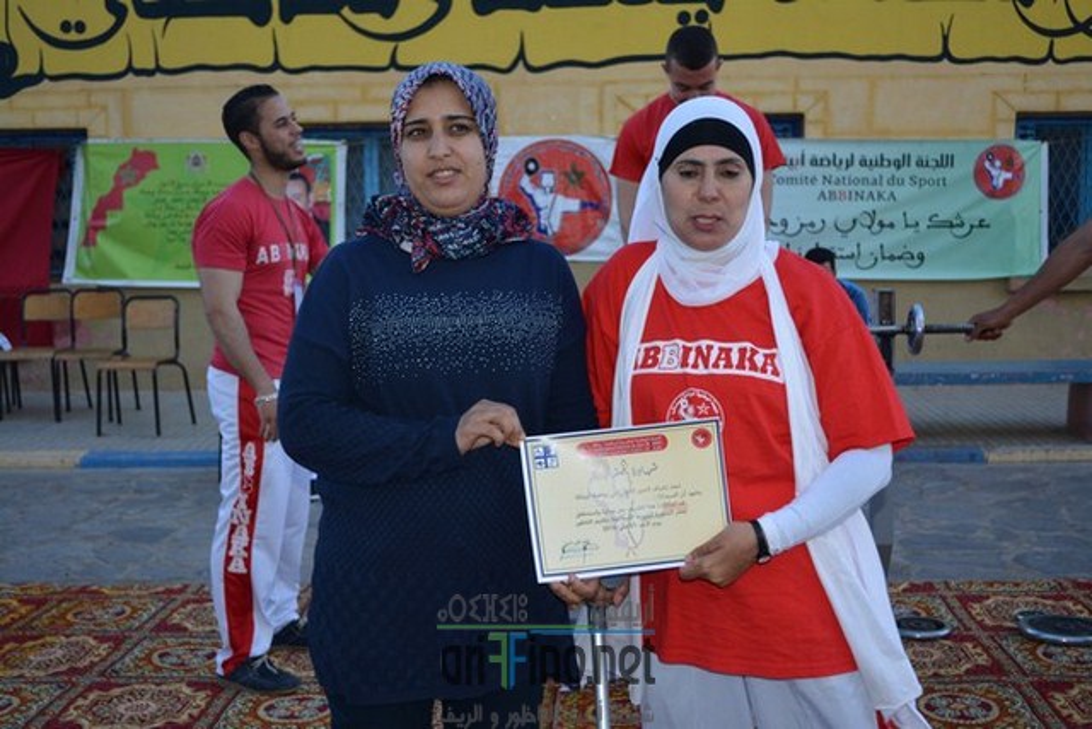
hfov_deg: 43.6
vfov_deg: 29.9
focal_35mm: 45
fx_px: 1365
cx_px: 546
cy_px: 364
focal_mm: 30
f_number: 4.5
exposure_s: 1/200
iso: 140
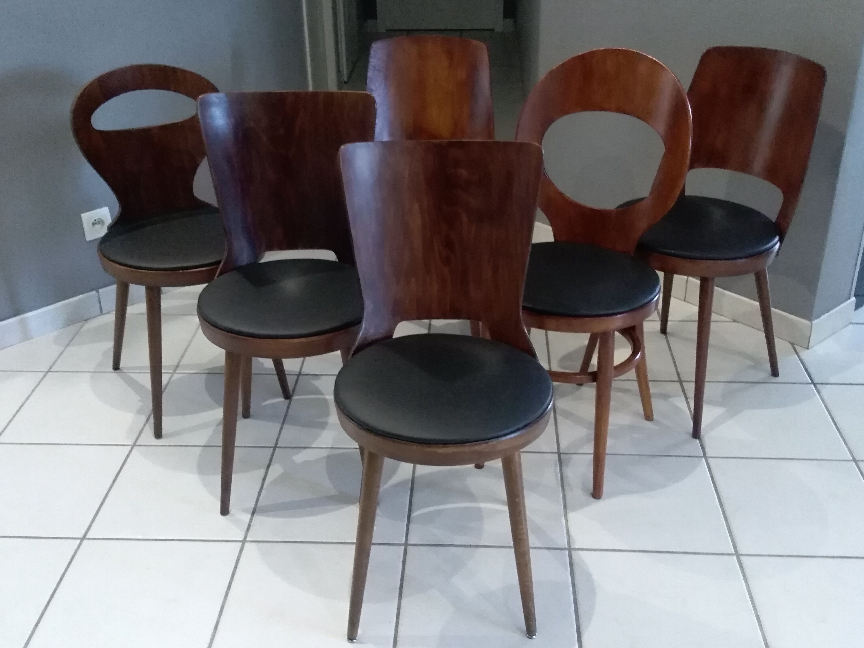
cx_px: 439
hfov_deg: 63.4
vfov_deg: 49.7
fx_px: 699
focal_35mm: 28
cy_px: 310
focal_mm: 3.54
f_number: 2
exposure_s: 1/33.3
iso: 808
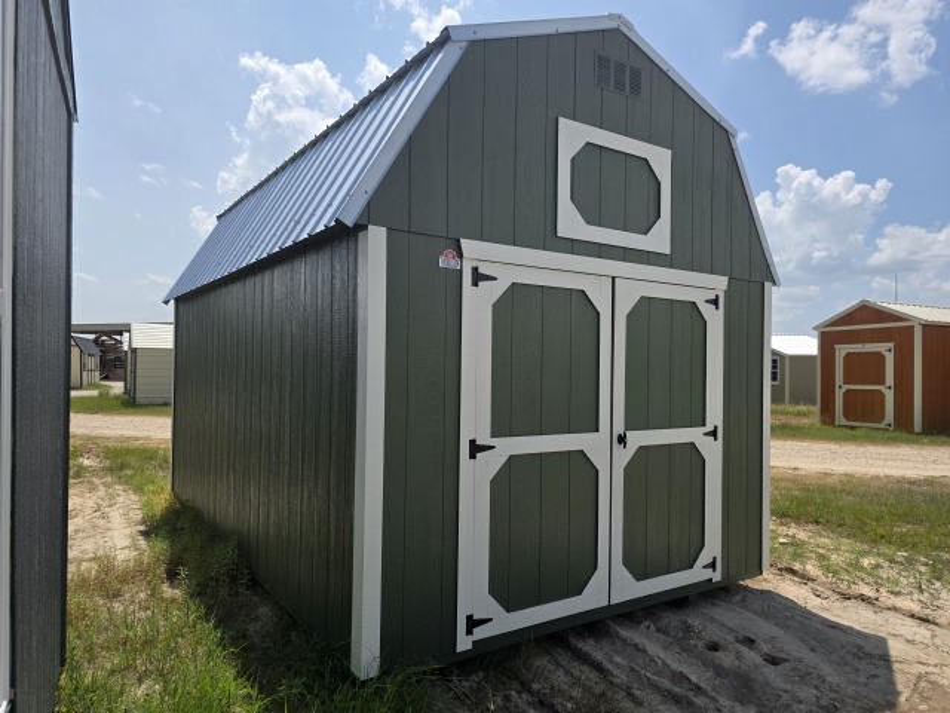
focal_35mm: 23
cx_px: 475
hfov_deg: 73.9
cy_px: 356
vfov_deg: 58.9
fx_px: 631
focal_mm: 6.3
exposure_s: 1/7061
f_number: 1.7
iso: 80
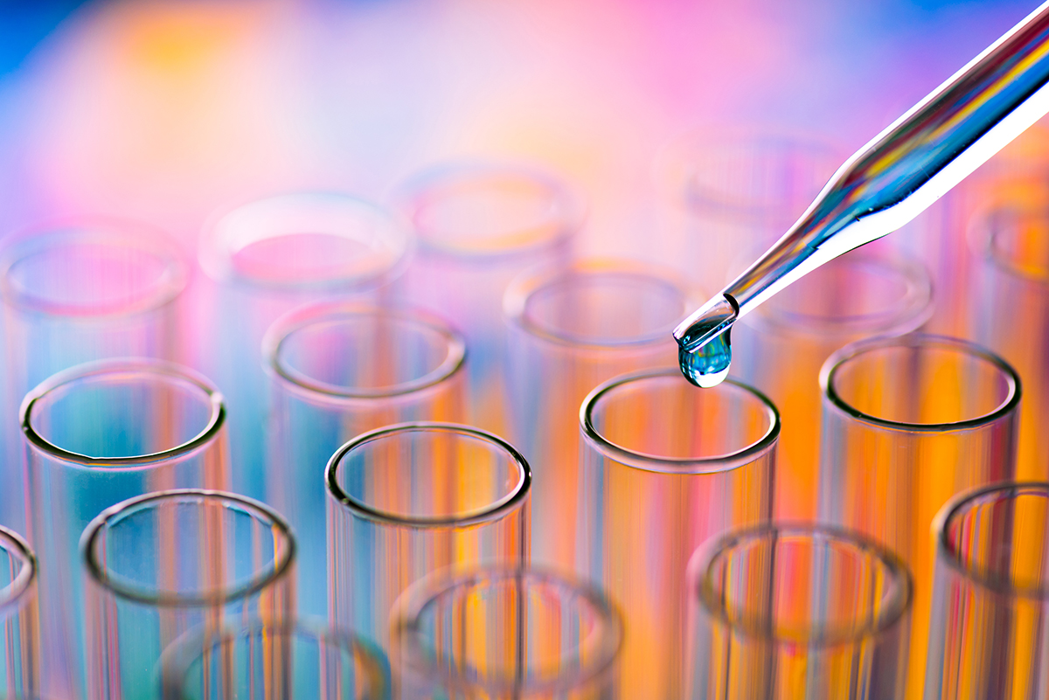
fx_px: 3061
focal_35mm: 105
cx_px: 524
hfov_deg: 19.4
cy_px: 350
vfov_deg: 13.1
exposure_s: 1/100
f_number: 5.6
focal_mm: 105
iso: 250
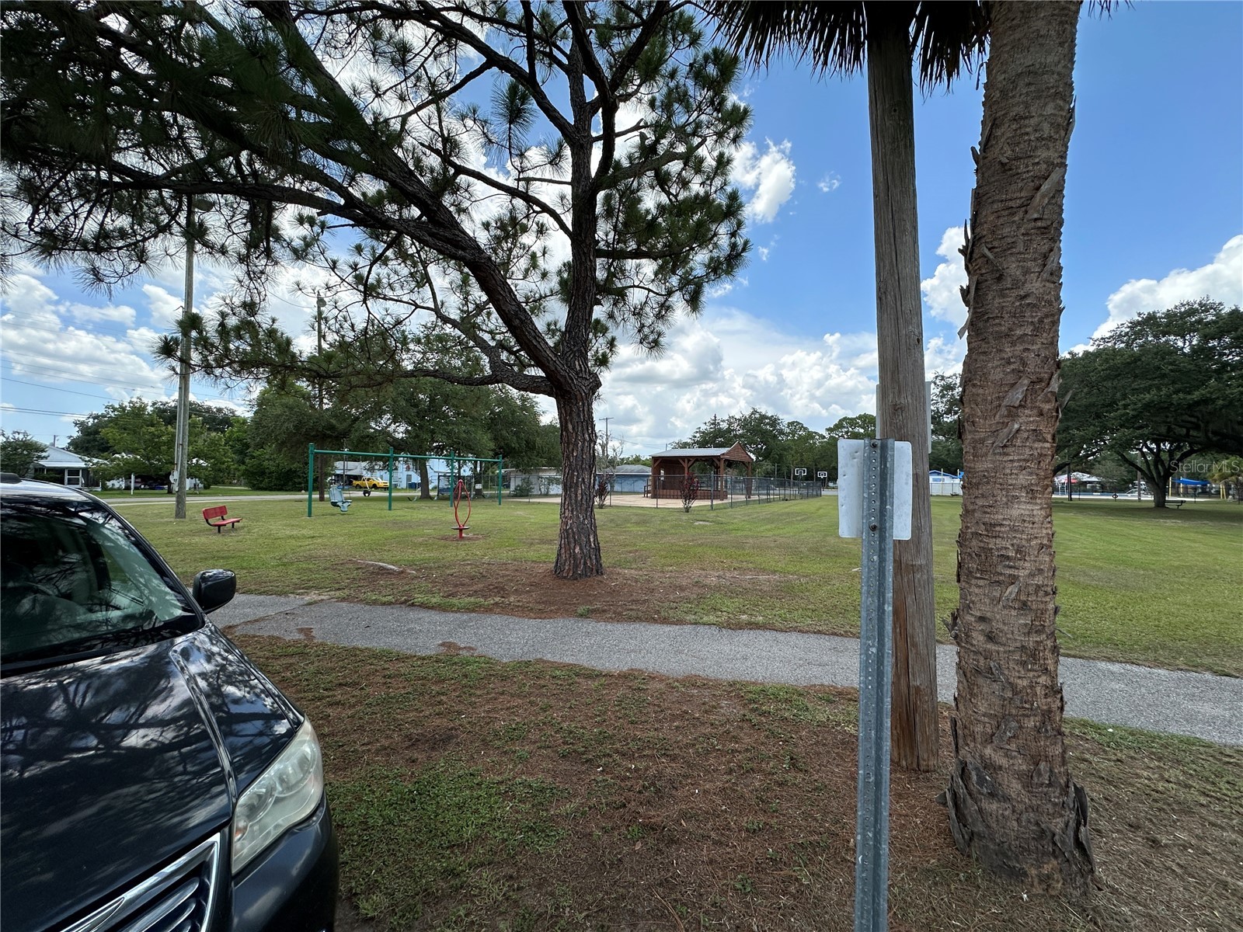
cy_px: 466
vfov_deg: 85.7
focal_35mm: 14
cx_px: 622
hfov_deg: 102.1
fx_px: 503
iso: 40
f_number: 2.2
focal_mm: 2.22
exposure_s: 1/1261
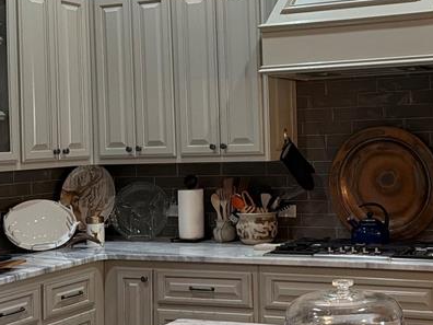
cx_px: 315
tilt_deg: -0.3
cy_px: 125
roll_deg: +2.0
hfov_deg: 30.8
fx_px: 776
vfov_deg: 23.6
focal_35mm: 62
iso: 400
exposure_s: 1/60
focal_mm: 6.76
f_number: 1.78
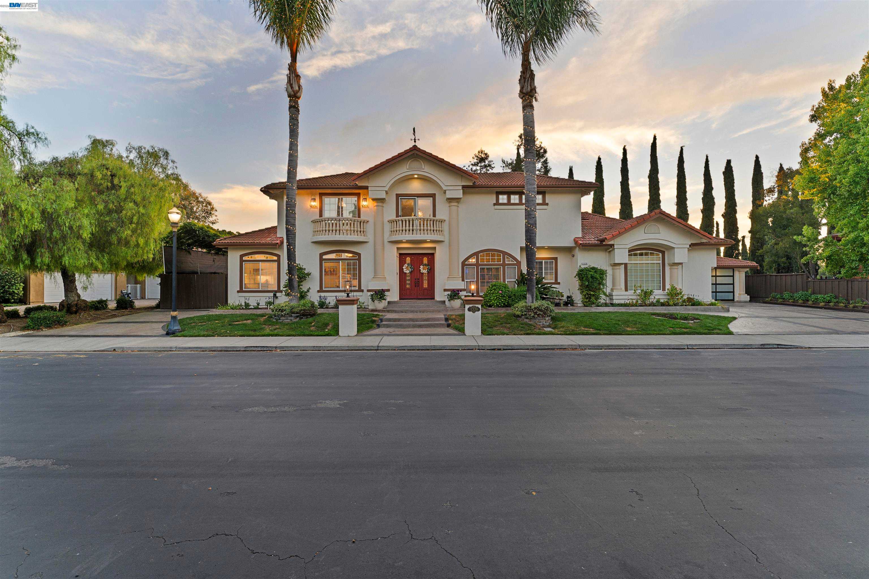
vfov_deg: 81.2
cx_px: 434
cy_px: 290
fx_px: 338
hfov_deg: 104.3
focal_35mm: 14
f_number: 9
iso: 250
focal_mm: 14
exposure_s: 1/6
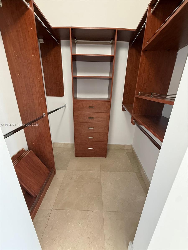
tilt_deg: -18.6
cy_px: 125
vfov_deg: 102.1
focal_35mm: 14
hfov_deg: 85.7
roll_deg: -3.5
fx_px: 101
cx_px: 94
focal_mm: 2.22
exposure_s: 1/60
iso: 320
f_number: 2.2
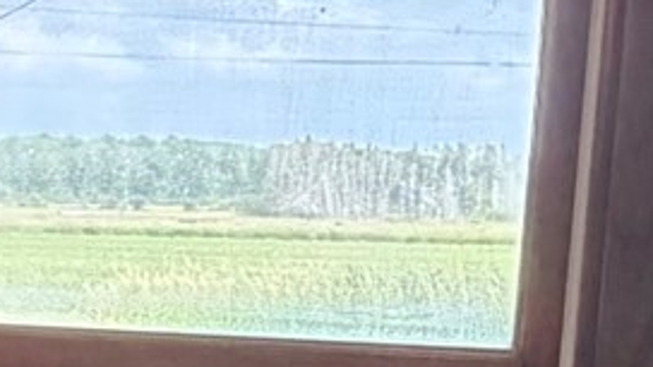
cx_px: -648
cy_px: 398
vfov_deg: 10.4
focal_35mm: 115
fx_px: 1991
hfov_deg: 15.1
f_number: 2.2
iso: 200
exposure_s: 1/60
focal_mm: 2.22
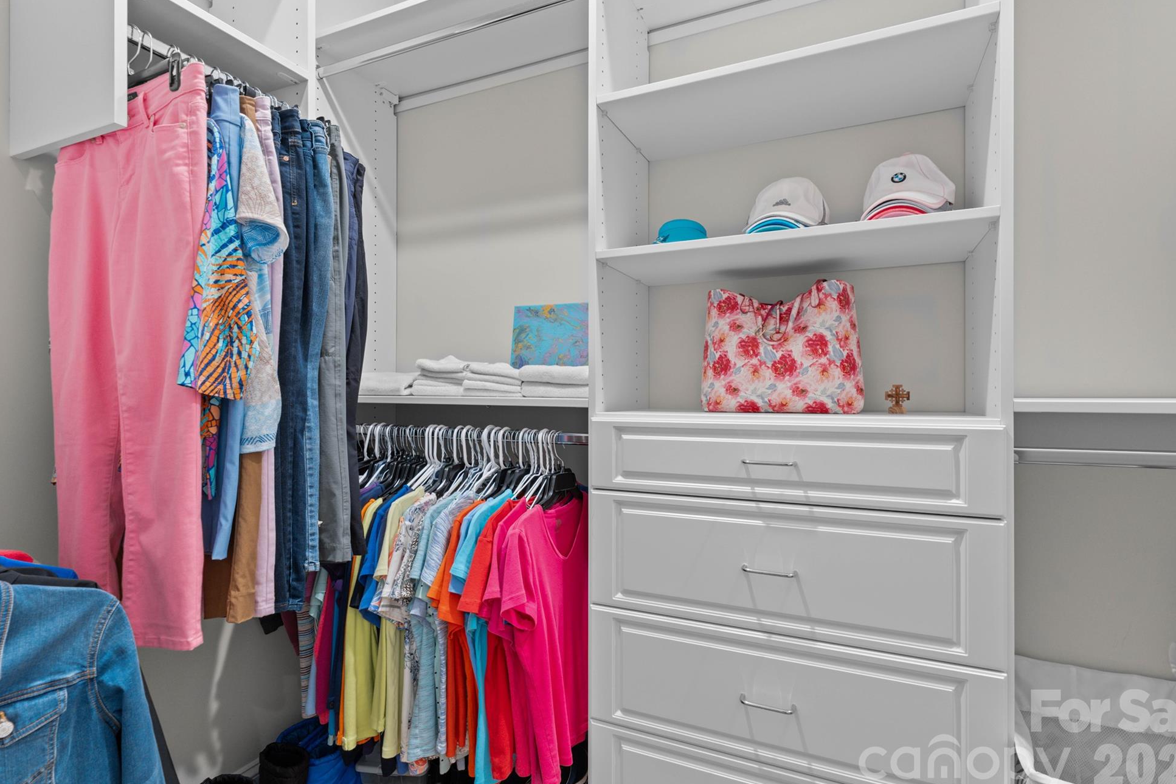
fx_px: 588
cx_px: 602
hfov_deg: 90.0
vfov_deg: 67.4
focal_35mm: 18
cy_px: 394
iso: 400
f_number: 7.1
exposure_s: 1/2
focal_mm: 17
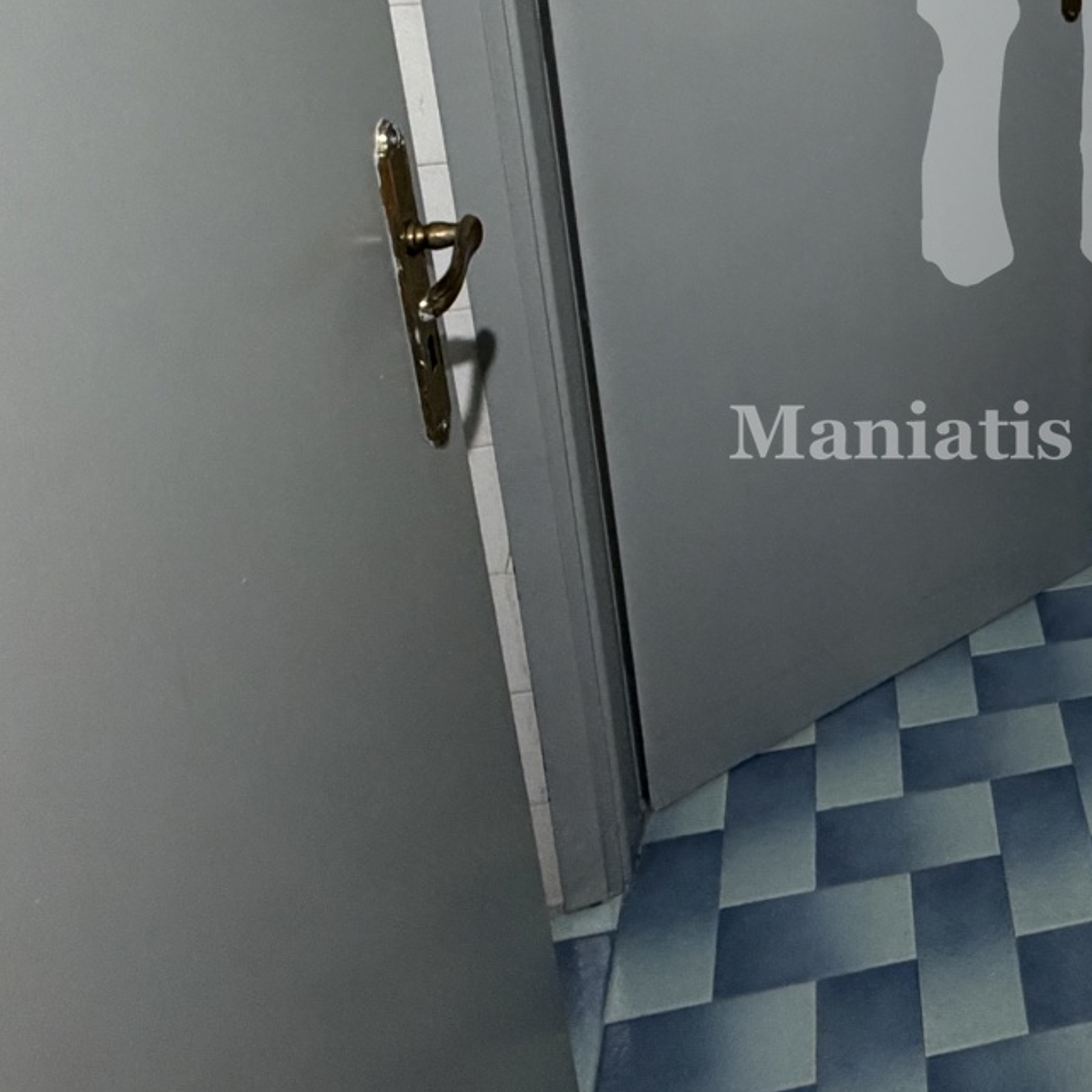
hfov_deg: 38.5
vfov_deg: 40.7
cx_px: 1153
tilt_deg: -17.1
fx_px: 1321
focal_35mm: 37
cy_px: 65
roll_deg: -1.3
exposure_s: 1/60
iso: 400
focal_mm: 2.22
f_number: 2.2
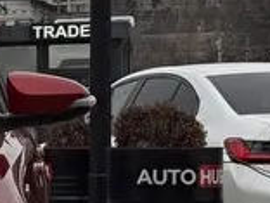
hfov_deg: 7.7
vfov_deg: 6.0
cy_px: 127
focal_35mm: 246
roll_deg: +1.6
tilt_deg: +1.3
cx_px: -289
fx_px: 1919
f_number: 1.78
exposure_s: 1/1869
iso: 64
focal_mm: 6.76
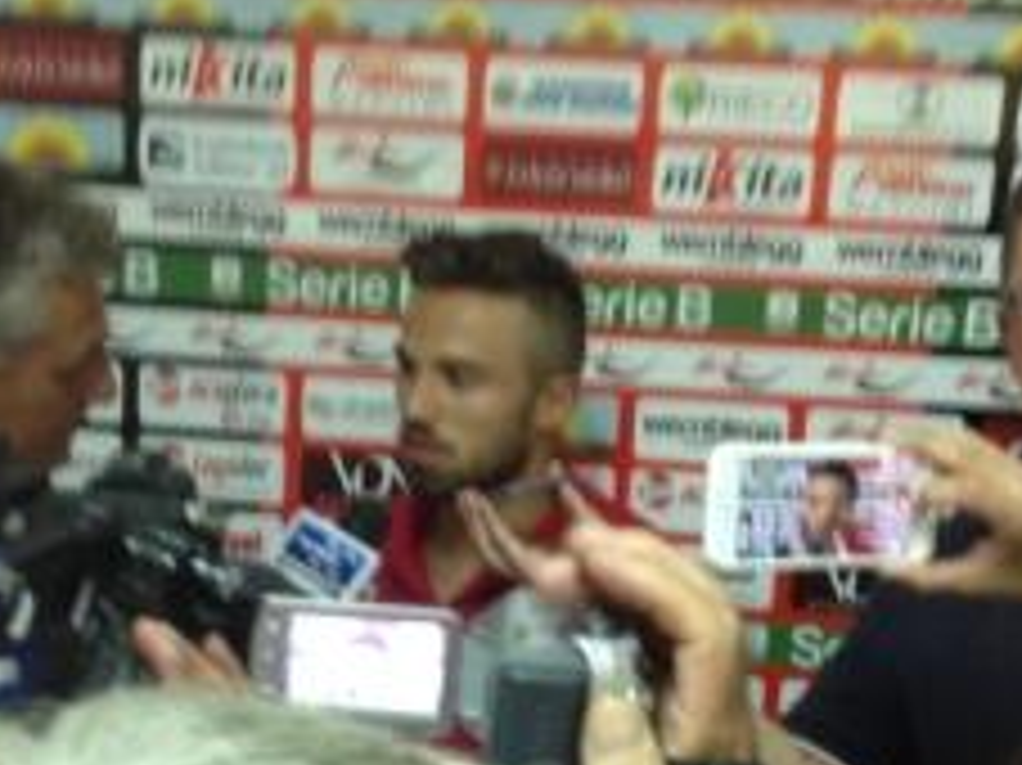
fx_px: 2036
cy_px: 565
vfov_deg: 21.1
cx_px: 464
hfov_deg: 28.2
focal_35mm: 69
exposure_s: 1/17
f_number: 2.4
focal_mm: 4.28
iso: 125
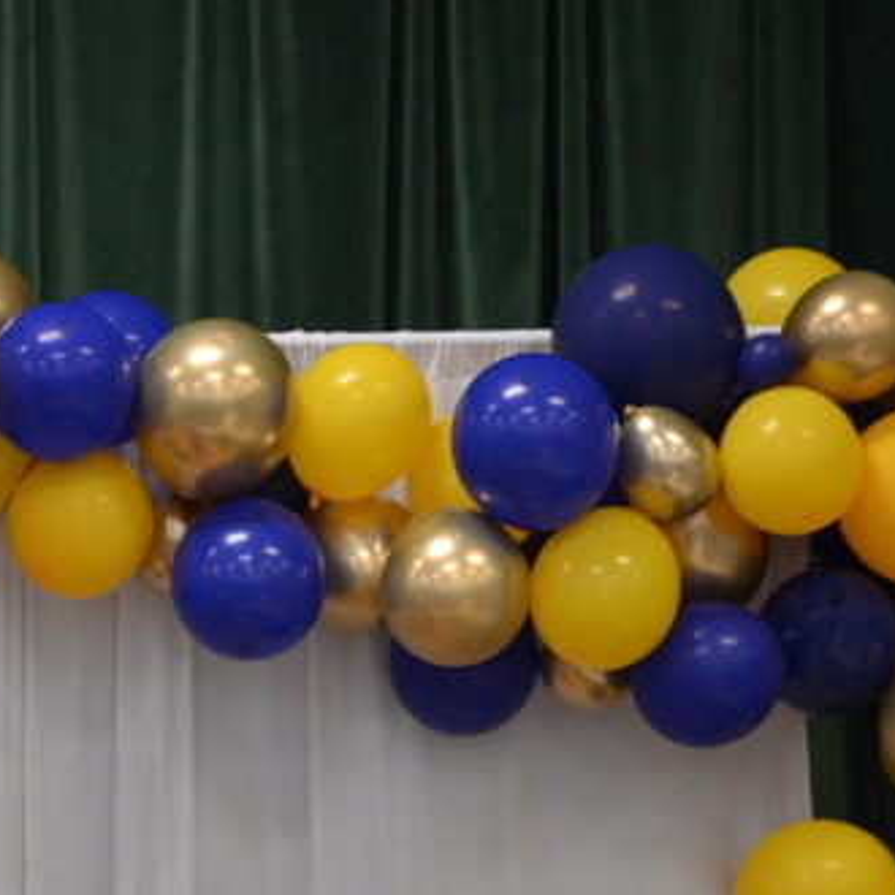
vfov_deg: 4.7
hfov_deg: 4.7
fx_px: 10979
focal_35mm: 375
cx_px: 87
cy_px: 846
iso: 900
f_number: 5.3
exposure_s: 1/30
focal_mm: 95
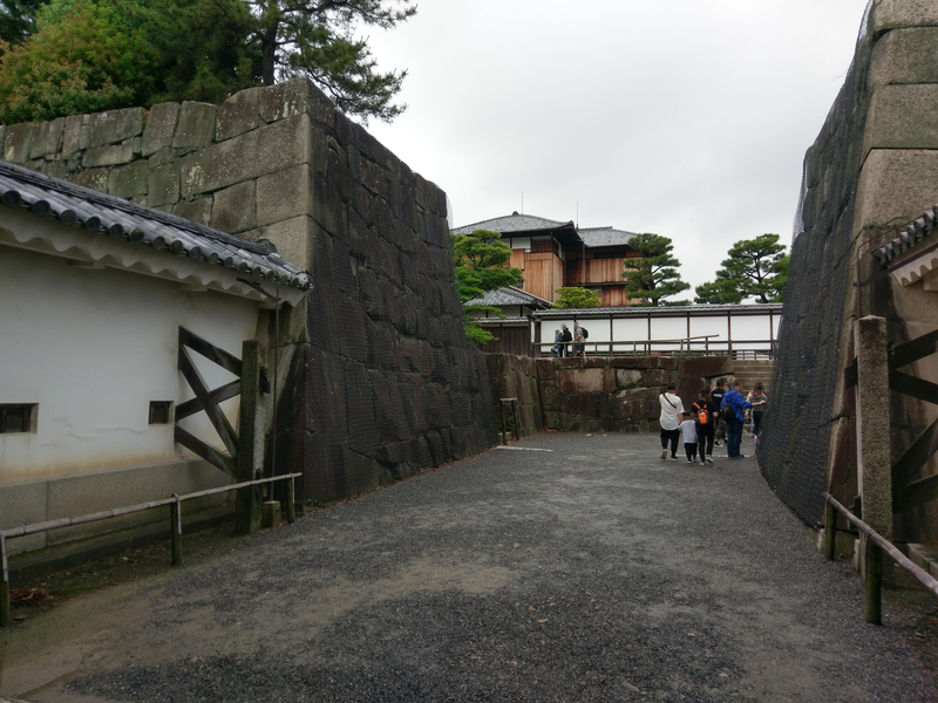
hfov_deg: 67.3
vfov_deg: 53.1
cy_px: 352
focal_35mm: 26
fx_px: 705
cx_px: 469
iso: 100
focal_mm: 4.58
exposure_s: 1/320
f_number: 1.8
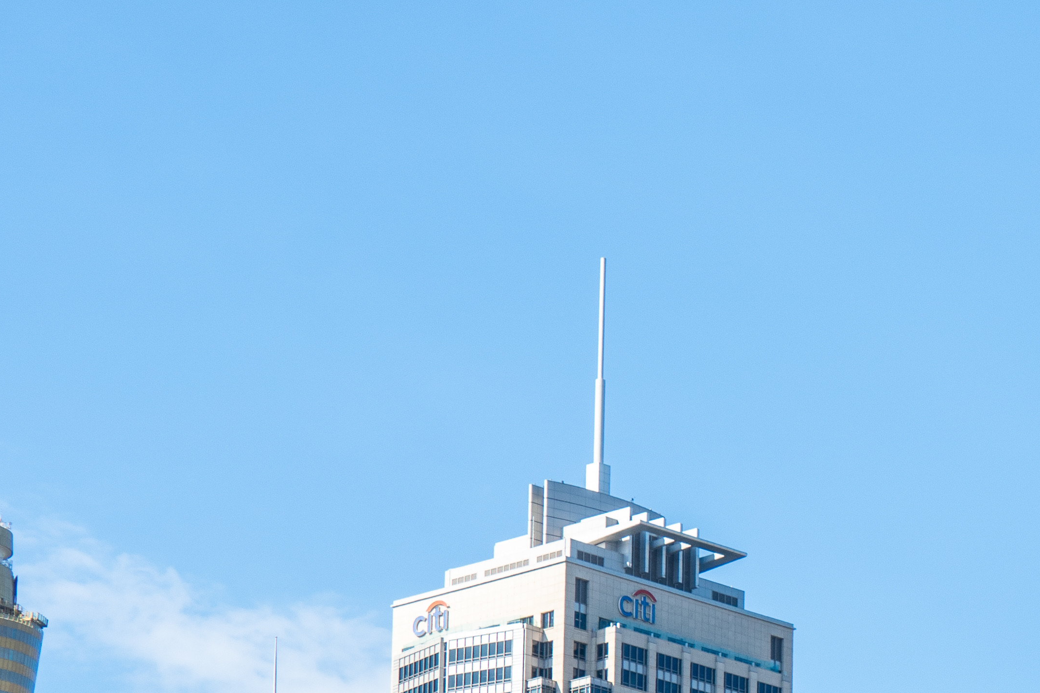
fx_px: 4980
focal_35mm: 172
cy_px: 710
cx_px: 1058
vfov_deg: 7.9
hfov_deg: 11.8
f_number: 8
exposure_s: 1/160
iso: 100
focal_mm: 41
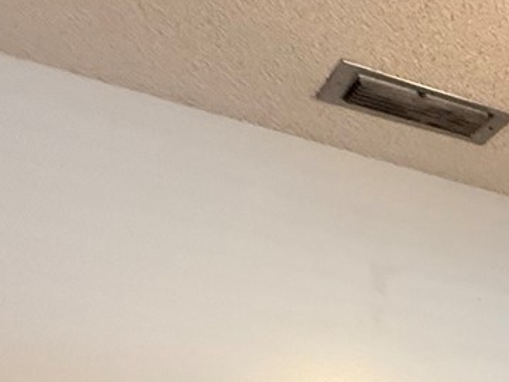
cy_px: 636
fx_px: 912
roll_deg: +0.3
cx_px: 1017
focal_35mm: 62
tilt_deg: -4.6
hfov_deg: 19.0
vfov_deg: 19.3
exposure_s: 1/60
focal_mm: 2.22
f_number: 2.2
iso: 800
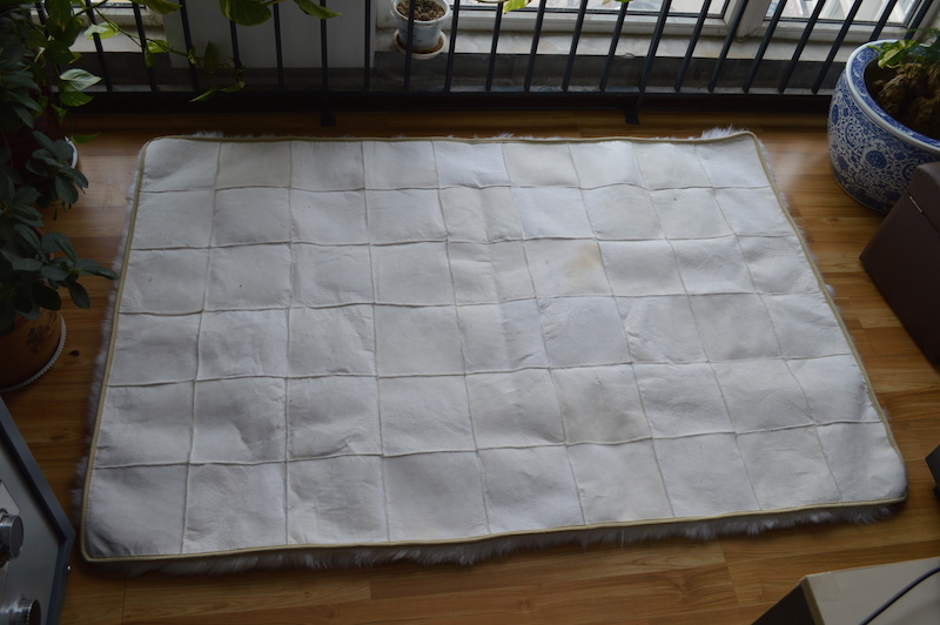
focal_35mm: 30
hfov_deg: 62.0
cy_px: 312
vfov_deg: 43.5
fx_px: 783
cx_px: 470
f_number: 5.6
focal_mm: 20
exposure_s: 1/125
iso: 320
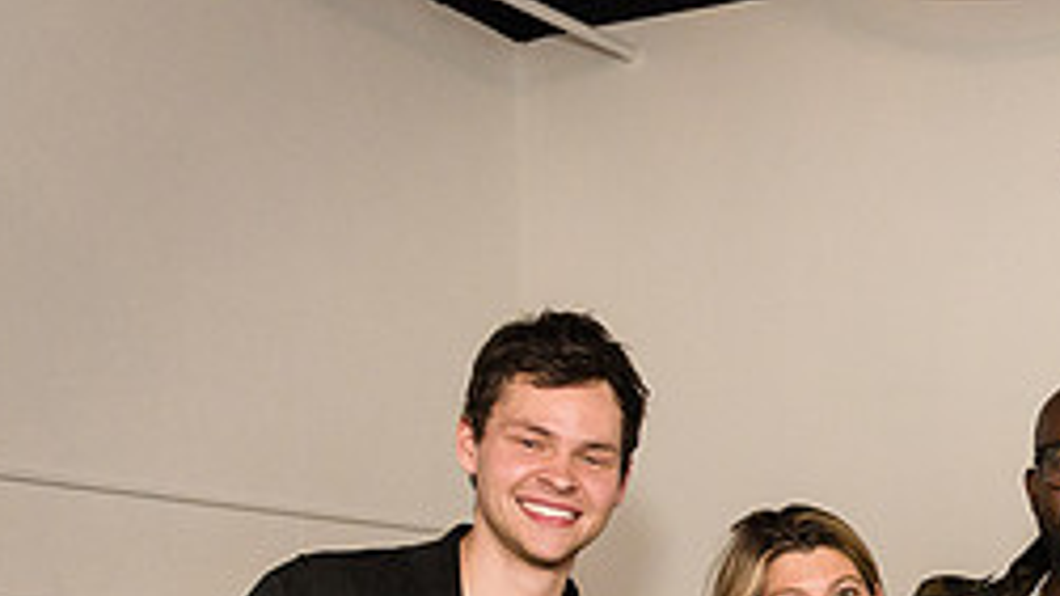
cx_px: 1098
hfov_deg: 32.6
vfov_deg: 18.9
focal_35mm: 58
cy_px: 814
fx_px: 1630
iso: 4000
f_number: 4
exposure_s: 1/640
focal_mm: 24
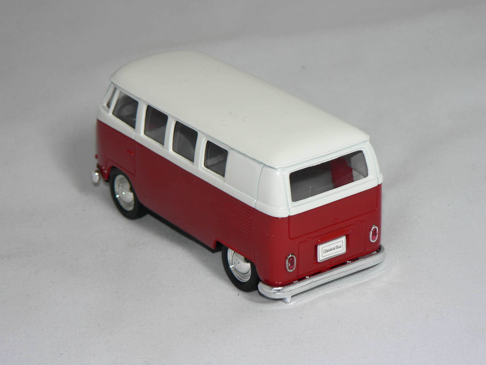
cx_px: 243
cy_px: 182
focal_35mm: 99
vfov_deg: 14.9
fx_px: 1390
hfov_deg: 19.8
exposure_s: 1/60
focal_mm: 16.5
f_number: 3.2
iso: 80
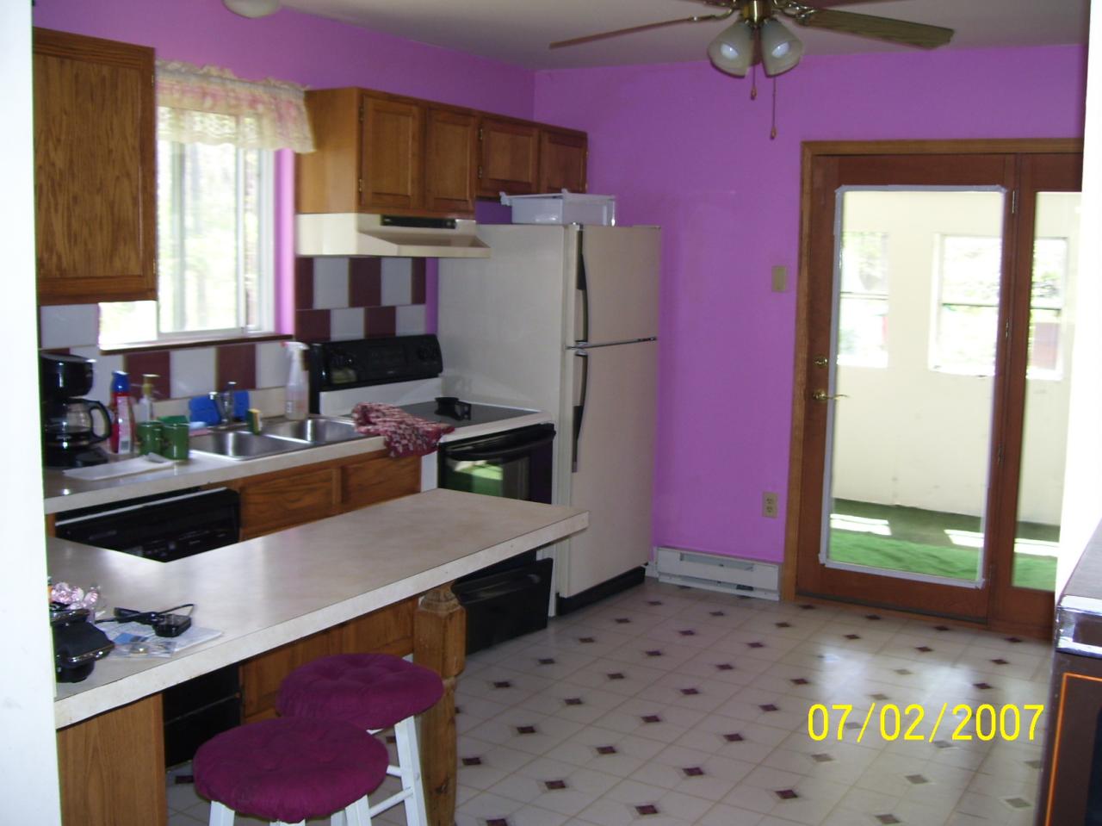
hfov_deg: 50.2
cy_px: 413
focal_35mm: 37
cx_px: 551
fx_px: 1177
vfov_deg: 38.6
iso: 80
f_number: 2.7
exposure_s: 1/60
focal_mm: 6
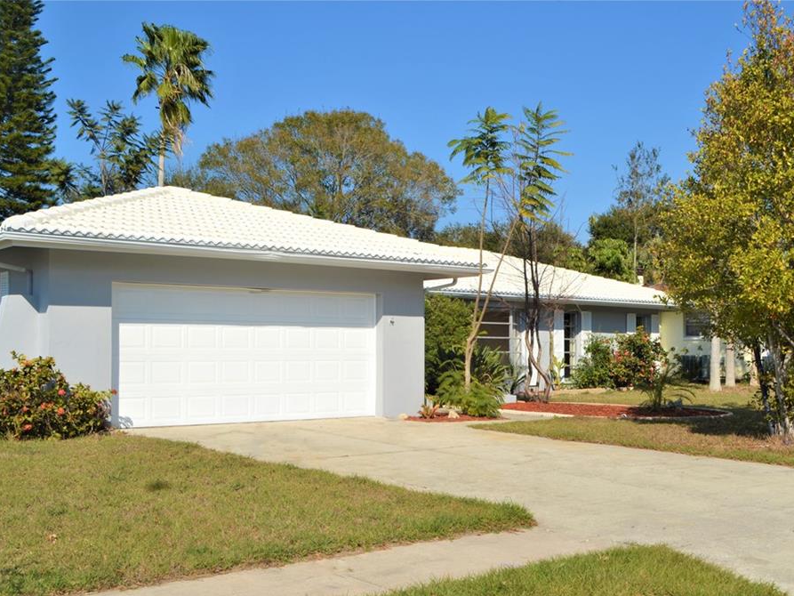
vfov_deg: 33.6
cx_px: 425
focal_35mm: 43
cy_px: 302
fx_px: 986
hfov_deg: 43.8
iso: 100
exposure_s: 1/200
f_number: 13
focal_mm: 26
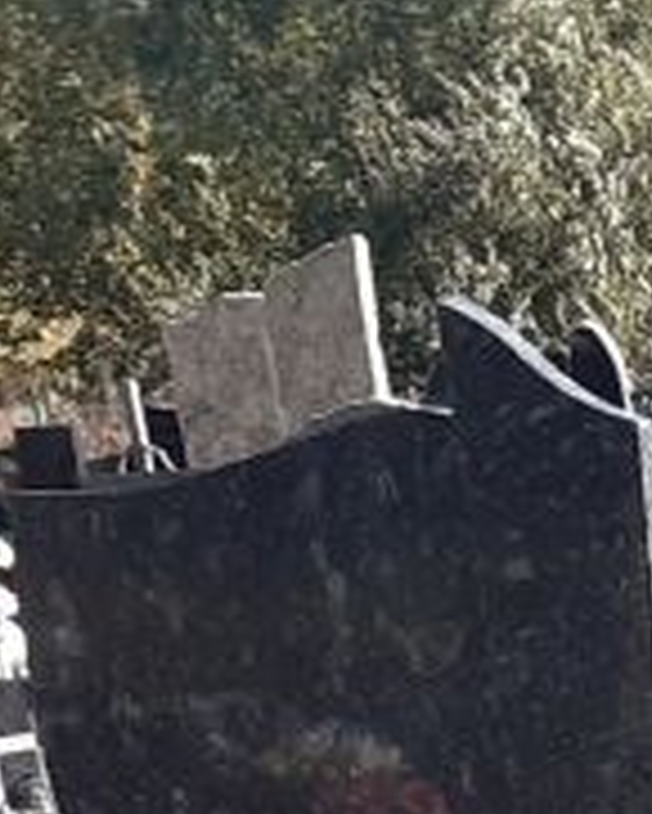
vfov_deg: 8.7
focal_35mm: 194
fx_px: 4676
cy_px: 2161
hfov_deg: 7.5
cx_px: 1569
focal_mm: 3.92
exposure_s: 1/828
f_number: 1.7
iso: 40
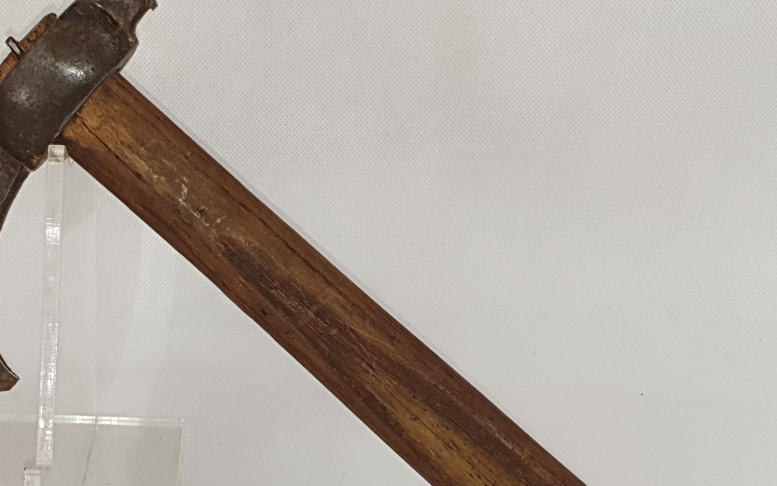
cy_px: 352
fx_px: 826
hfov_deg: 49.4
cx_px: 248
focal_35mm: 39
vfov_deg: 32.3
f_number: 2.4
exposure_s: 1/100
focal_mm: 4.3
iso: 64
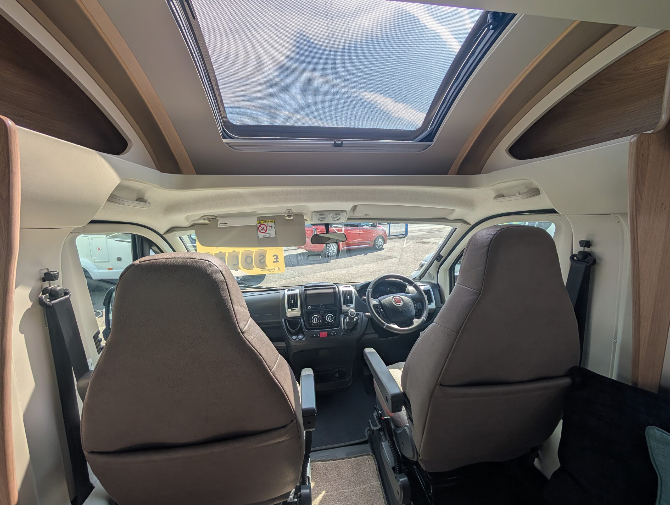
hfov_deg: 110.5
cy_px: 252
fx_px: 233
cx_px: 335
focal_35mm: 12
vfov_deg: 94.6
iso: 53
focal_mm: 2.02
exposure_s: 1/1104
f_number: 1.7
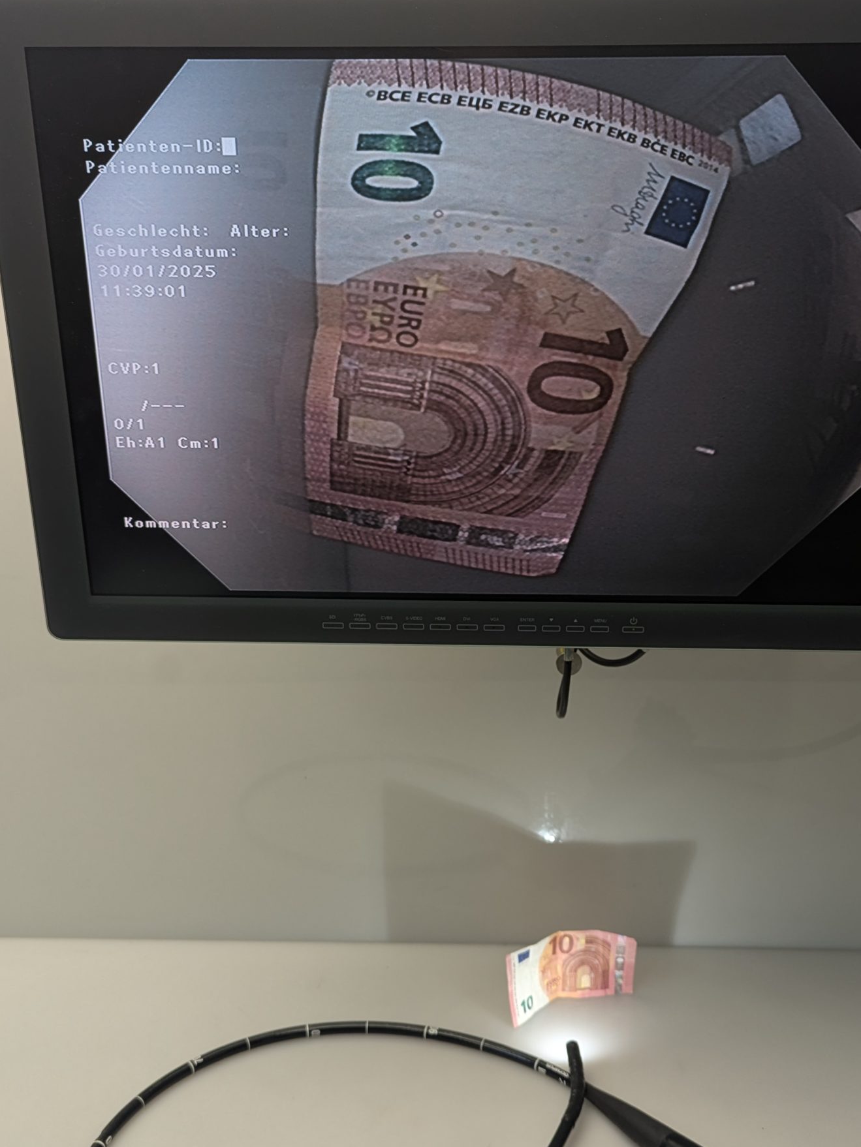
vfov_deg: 52.5
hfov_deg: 40.7
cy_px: 630
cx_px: 472
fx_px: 1160
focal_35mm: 35
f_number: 1.85
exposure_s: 1/100
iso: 65
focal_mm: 6.81
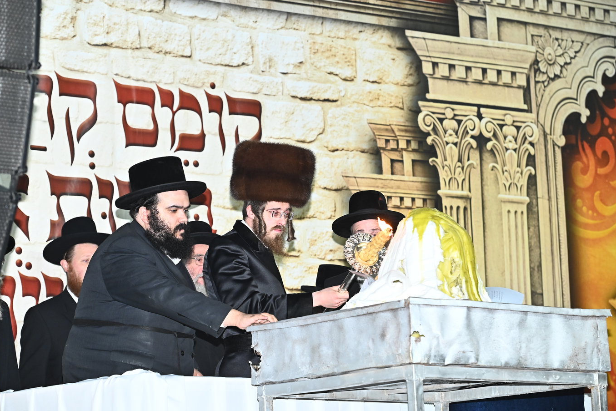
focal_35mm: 124
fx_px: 2121
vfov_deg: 11.1
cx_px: 300
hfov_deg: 16.5
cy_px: 204
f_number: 5.6
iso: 2500
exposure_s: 1/200
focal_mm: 120
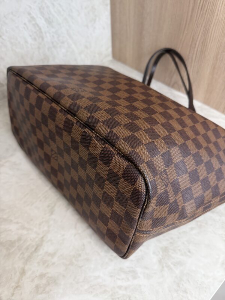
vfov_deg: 71.6
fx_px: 208
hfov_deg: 56.8
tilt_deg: -45.9
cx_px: 112
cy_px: 150
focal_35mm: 24
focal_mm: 6.76
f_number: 1.78
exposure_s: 1/120
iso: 125
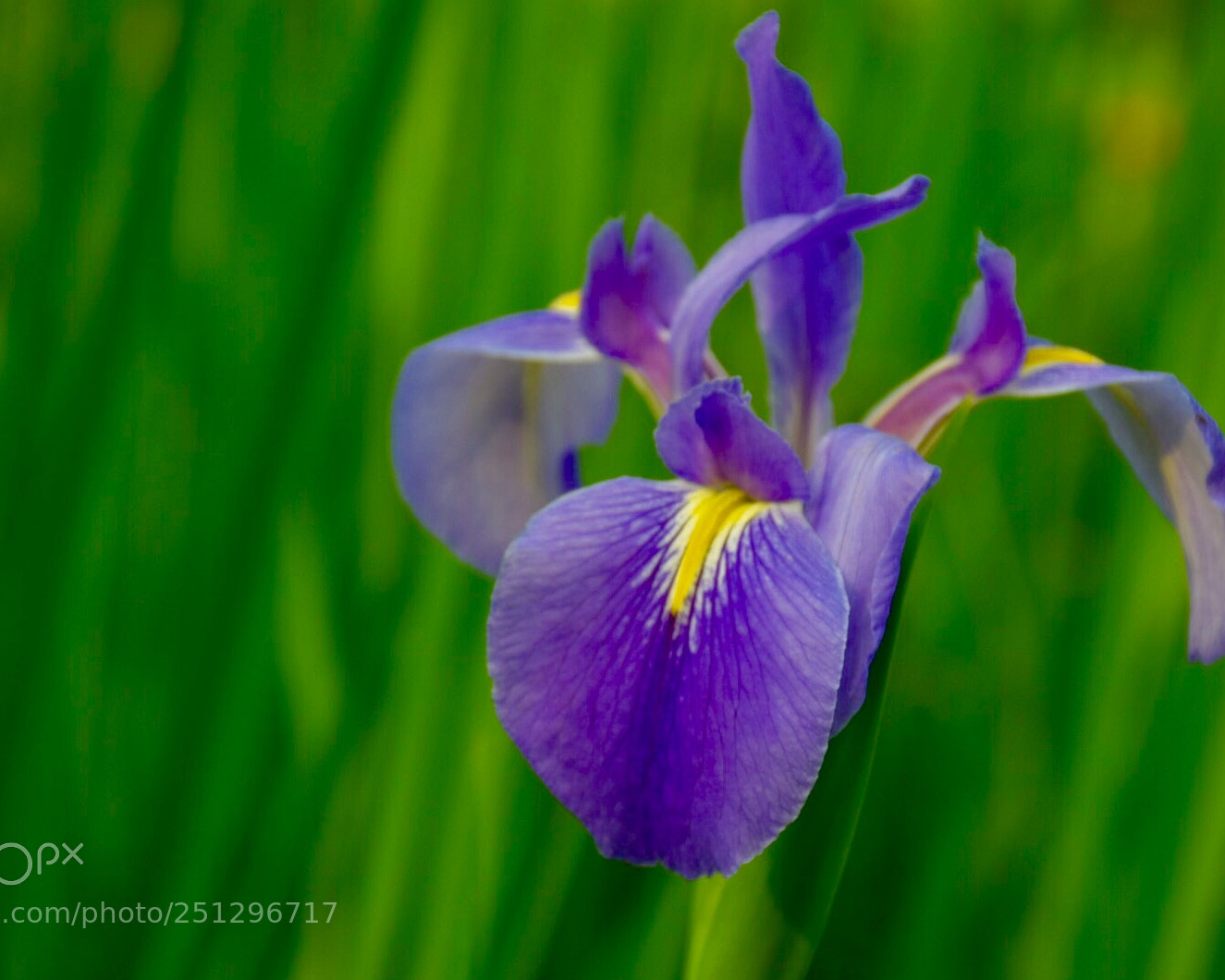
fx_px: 5547
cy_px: 492
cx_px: 594
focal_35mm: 153
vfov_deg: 10.1
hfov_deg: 12.6
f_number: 7.1
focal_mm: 90
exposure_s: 1/160
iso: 125
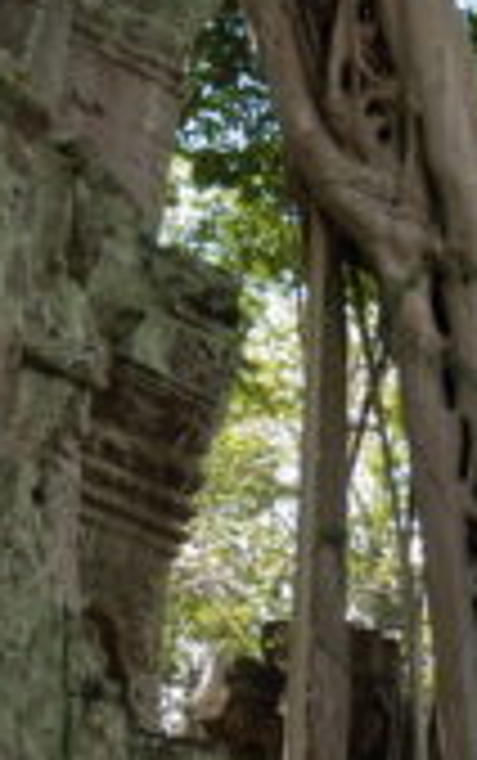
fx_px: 2915
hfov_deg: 9.3
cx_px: 425
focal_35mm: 141
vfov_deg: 14.8
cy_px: 486
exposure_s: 1/100
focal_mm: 31
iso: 100
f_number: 4
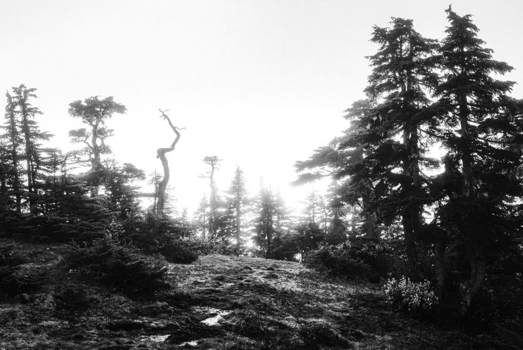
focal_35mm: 53
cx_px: 262
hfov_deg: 37.5
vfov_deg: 25.6
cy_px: 175
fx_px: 771
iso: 1000
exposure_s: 1/1100
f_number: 7.1
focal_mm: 35
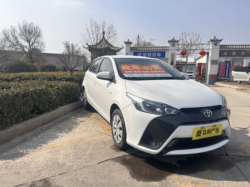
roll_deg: -0.4
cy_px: 94
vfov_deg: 56.8
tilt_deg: -7.9
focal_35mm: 24
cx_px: 125
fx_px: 173
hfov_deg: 71.6
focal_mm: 6.86
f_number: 1.78
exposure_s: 1/6211
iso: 80
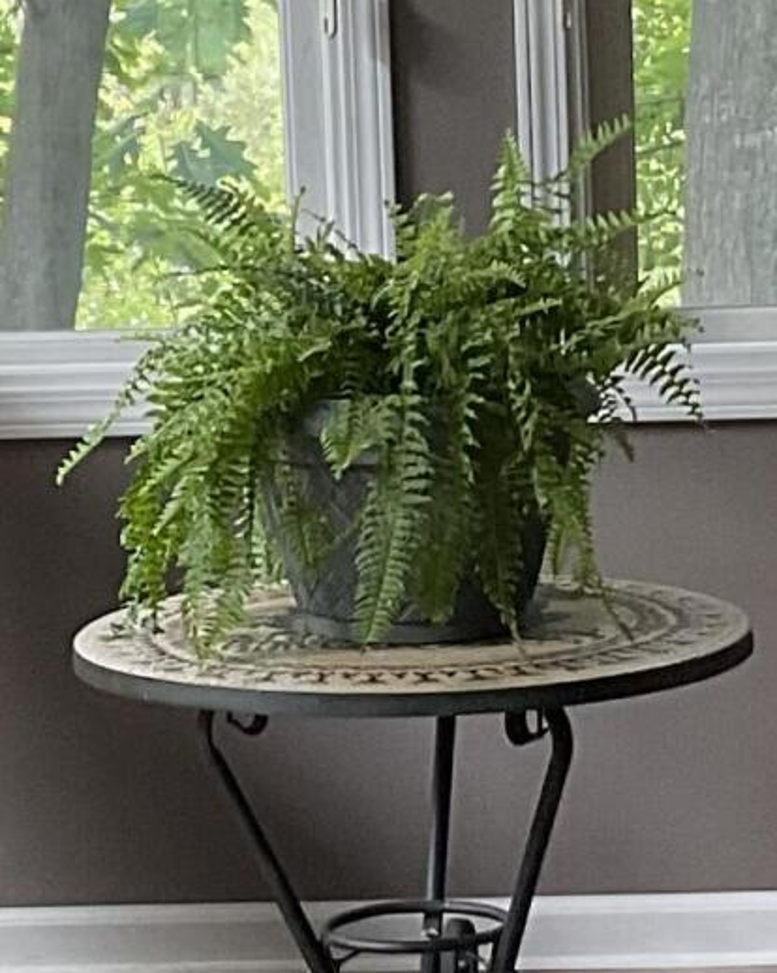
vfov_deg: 11.8
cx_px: 503
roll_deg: +1.7
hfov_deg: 9.4
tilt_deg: -9.8
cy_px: 473
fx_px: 4717
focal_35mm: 164
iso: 80
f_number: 1.8
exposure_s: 1/60
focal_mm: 3
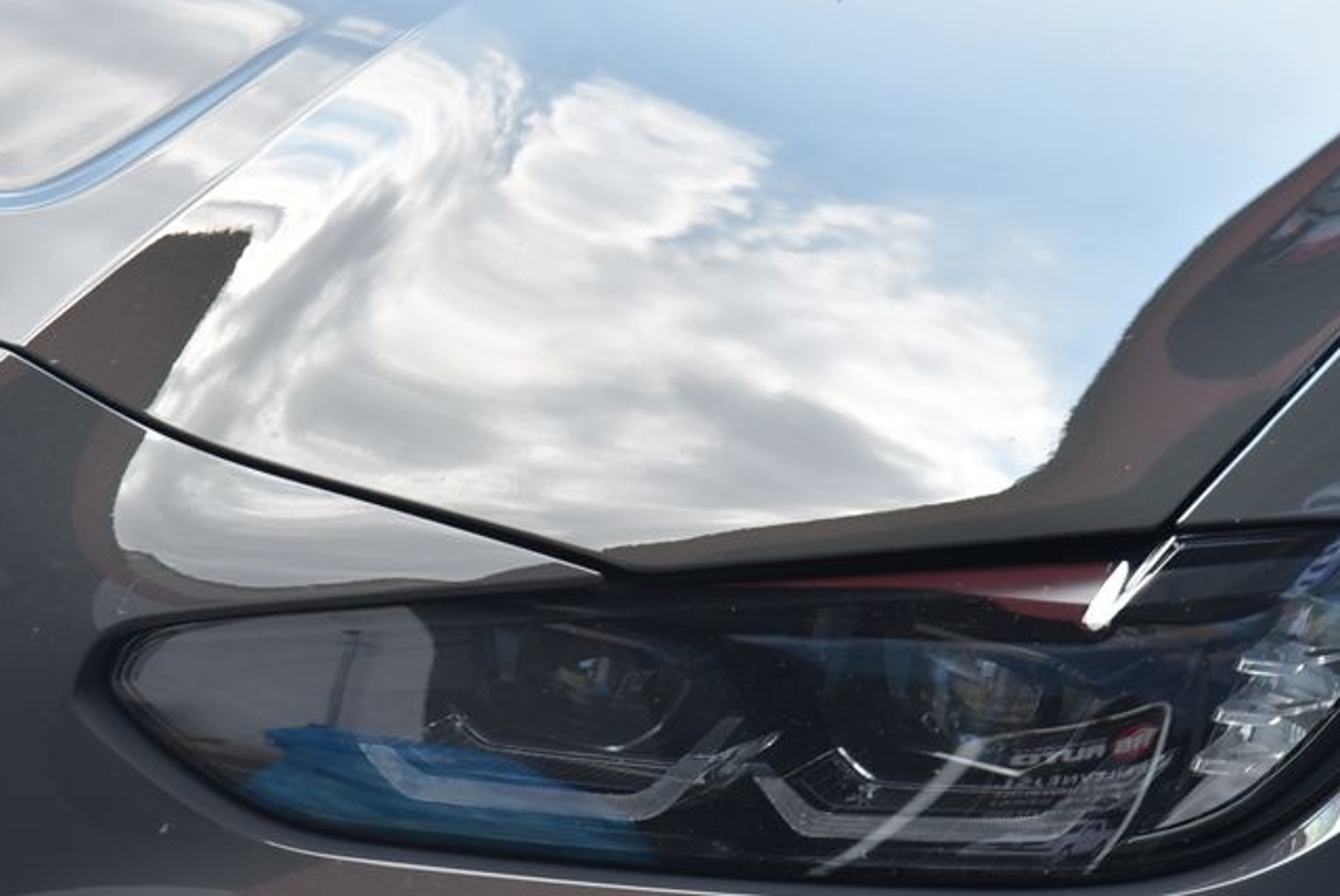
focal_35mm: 192
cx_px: 743
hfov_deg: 10.7
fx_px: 7153
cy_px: 574
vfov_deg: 7.2
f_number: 7.1
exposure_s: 1/200
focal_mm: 120
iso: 500
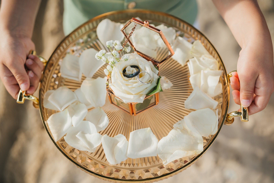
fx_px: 380
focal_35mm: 50
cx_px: 137
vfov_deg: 27.0
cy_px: 92
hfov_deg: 39.6
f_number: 2.5
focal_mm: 50
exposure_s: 1/1000
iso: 125
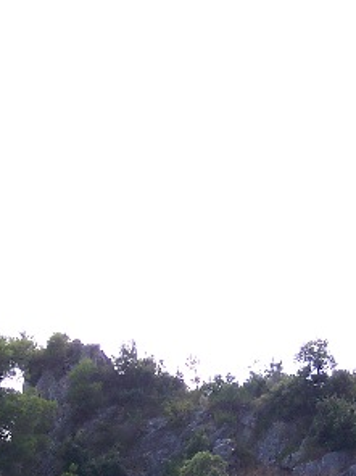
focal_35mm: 103
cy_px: 410
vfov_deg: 18.8
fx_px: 1413
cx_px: 340
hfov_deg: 14.2
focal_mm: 8
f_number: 2.8
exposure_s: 1/1000
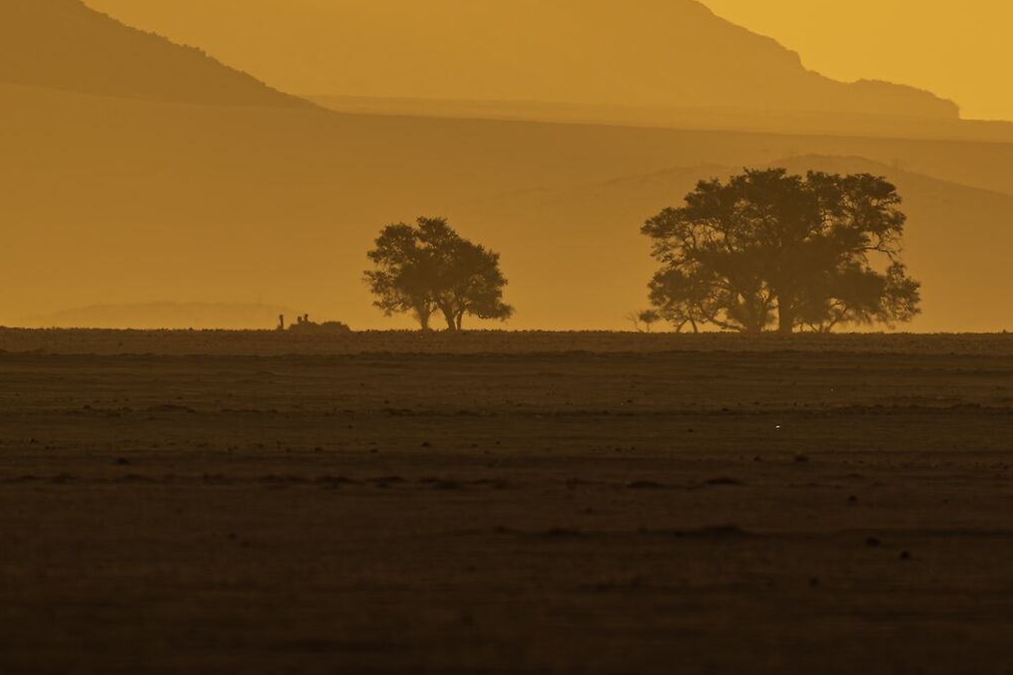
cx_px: 958
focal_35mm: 1425
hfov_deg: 1.4
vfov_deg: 1.0
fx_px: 40095
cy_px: 77
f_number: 8
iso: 64
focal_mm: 600
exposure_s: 1/320
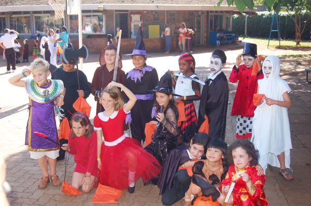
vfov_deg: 31.7
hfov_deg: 46.5
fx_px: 362
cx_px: 156
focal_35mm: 42
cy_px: 103
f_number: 4
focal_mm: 28
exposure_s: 1/500
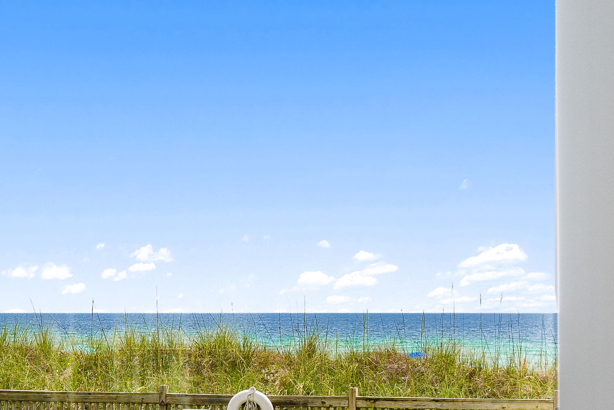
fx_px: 1945
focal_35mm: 114
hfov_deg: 17.6
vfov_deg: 12.0
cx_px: 39
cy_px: 348
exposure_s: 1/125
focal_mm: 50
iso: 400
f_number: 9
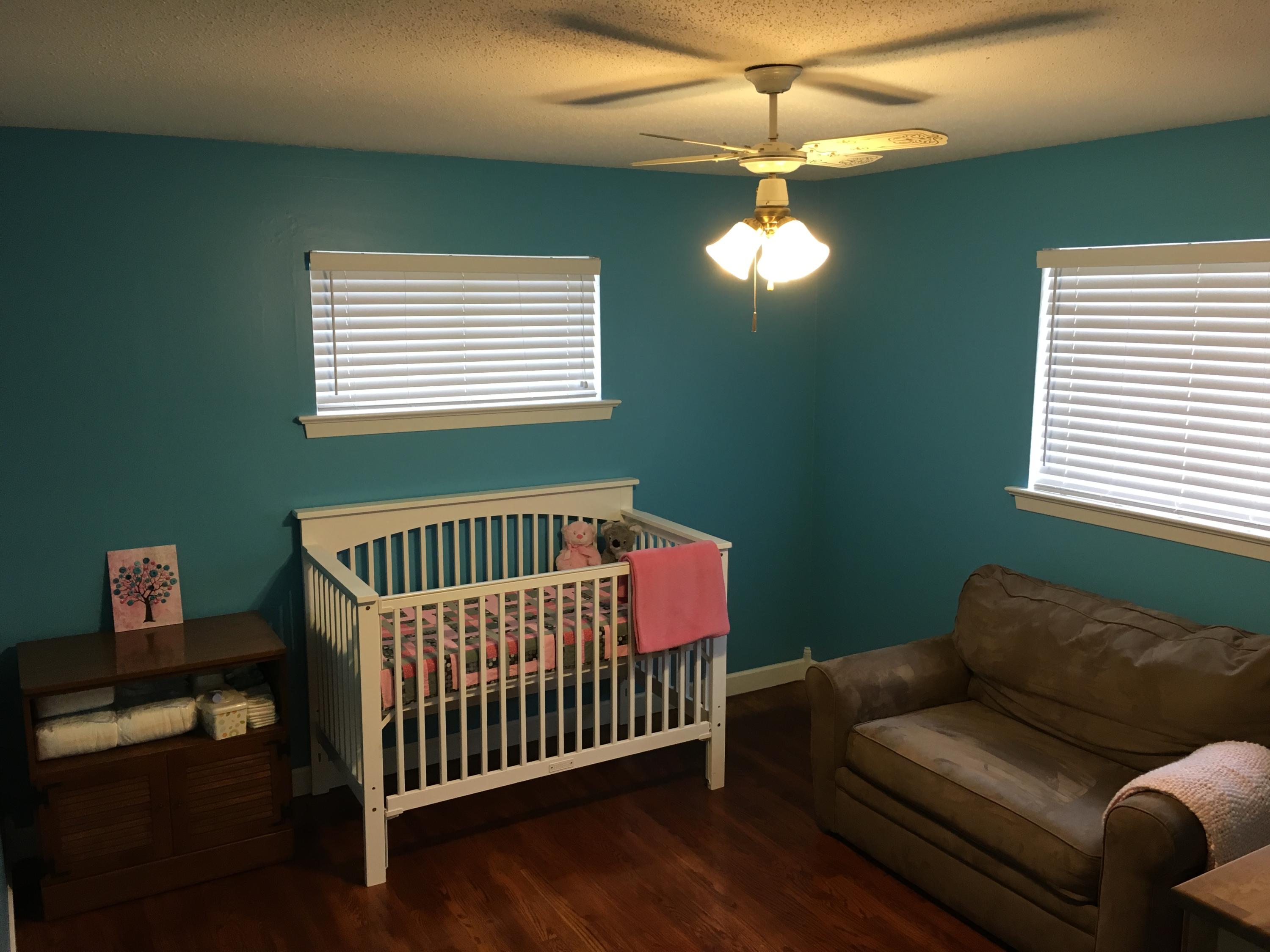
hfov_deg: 61.7
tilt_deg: -8.0
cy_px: 476
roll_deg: -0.2
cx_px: 635
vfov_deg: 48.2
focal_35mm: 29
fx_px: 1064
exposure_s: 1/30
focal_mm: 4.15
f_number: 2.2
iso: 64
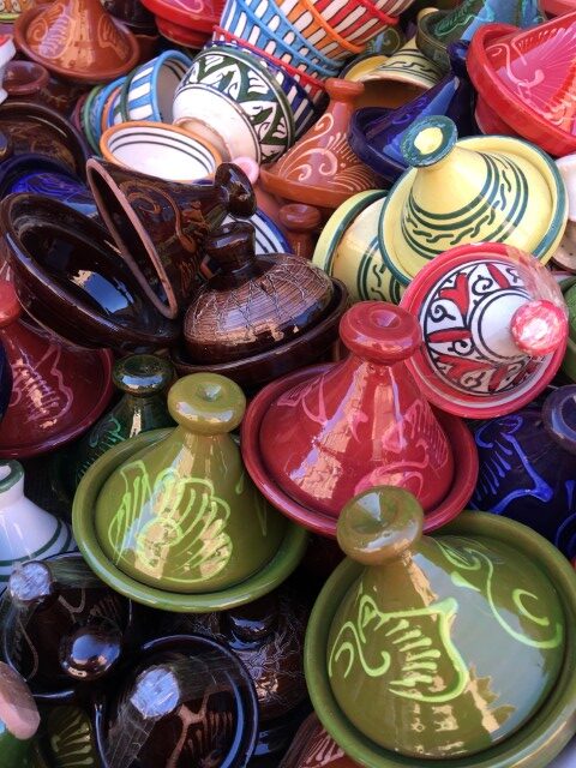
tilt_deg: -47.5
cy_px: 384
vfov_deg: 61.7
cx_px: 288
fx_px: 643
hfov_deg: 48.2
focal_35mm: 29
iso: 32
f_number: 2.2
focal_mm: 4.15
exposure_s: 1/100
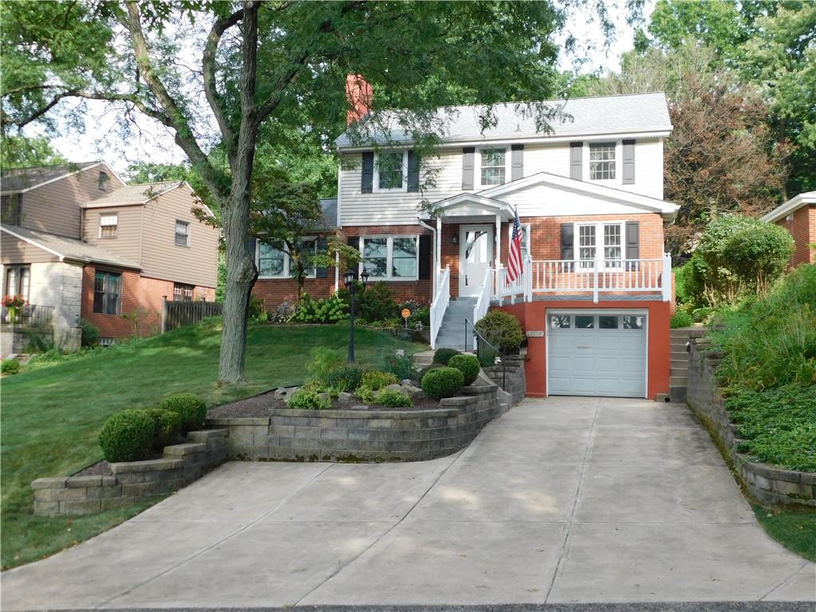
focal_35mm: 36
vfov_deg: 39.7
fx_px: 849
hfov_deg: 51.4
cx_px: 408
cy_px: 306
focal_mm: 6.3
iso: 125
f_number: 3.5
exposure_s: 1/250
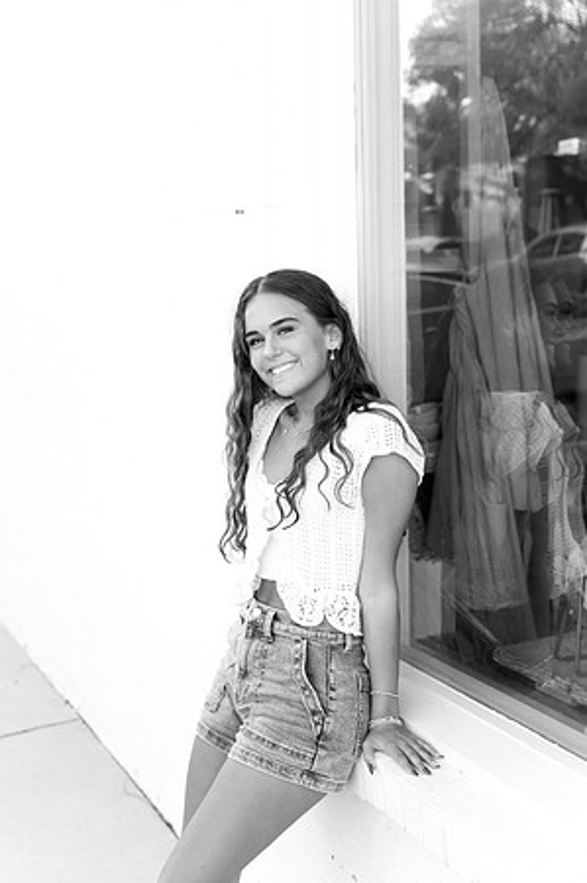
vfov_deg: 42.0
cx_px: 294
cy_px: 442
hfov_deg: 28.6
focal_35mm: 47
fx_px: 1152
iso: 1600
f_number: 4
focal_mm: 47
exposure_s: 1/1000
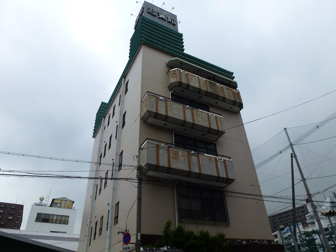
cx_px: 168
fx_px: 233
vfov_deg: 56.8
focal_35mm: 24
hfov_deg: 71.6
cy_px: 126
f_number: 4
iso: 100
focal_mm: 4.3
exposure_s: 1/500
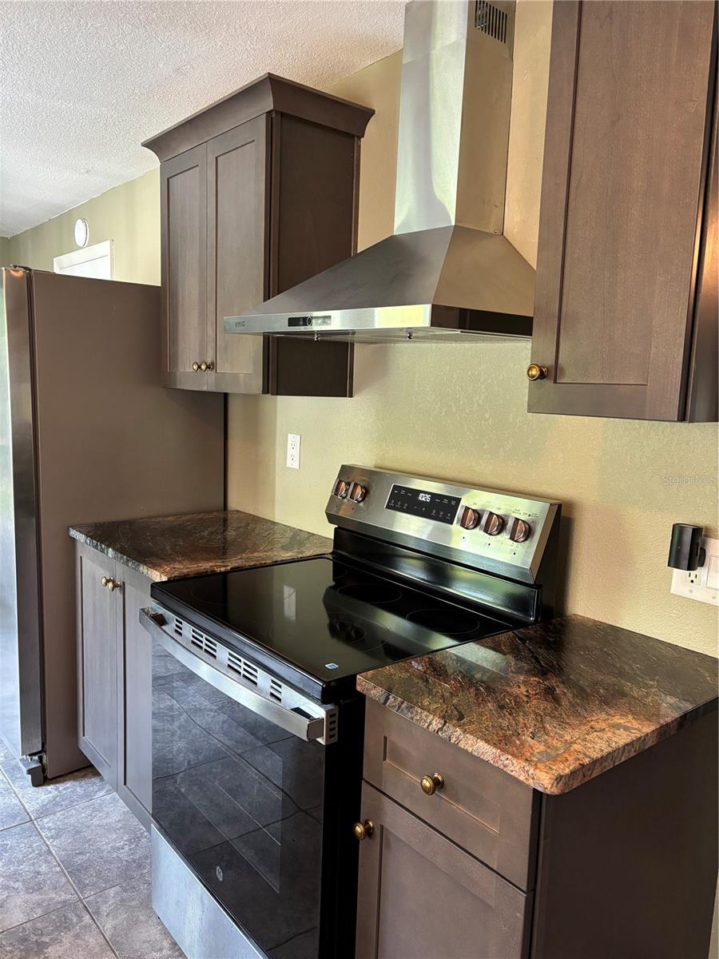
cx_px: 360
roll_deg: -2.7
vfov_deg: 67.3
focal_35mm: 26
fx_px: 720
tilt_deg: -7.8
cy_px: 480
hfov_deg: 53.1
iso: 320
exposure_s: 1/60
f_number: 1.6
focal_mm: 5.96
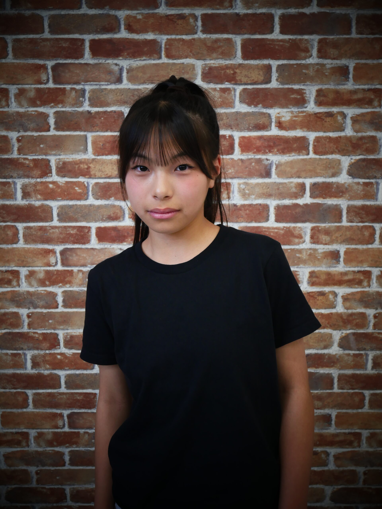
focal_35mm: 40
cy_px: 254
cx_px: 191
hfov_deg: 36.0
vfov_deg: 46.8
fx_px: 589
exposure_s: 1/60
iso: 500
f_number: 4.6
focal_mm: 20
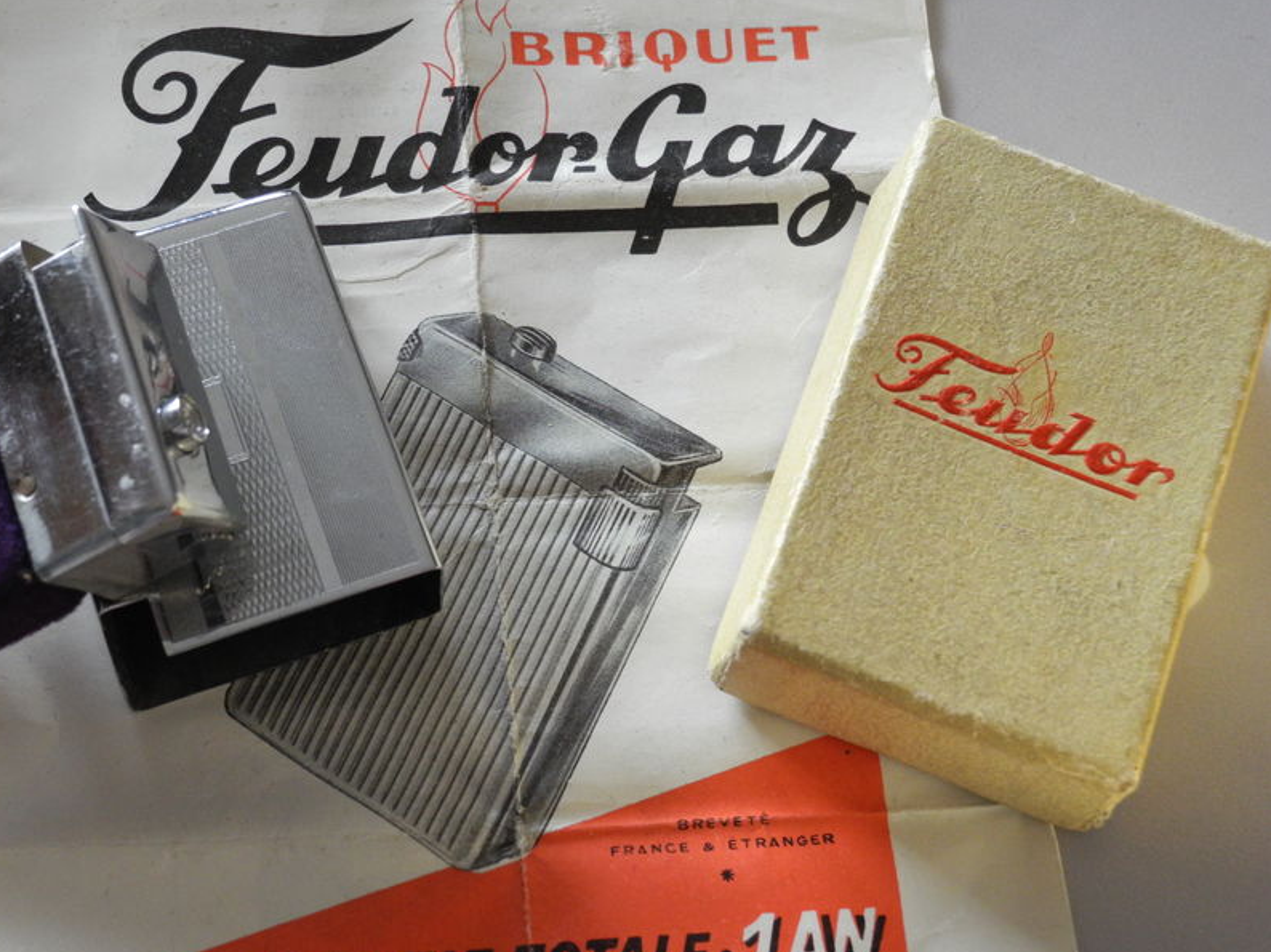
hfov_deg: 30.6
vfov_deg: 23.3
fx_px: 2312
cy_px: 514
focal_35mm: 63
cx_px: 475
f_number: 3.5
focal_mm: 10.7
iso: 400
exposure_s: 1/31.4
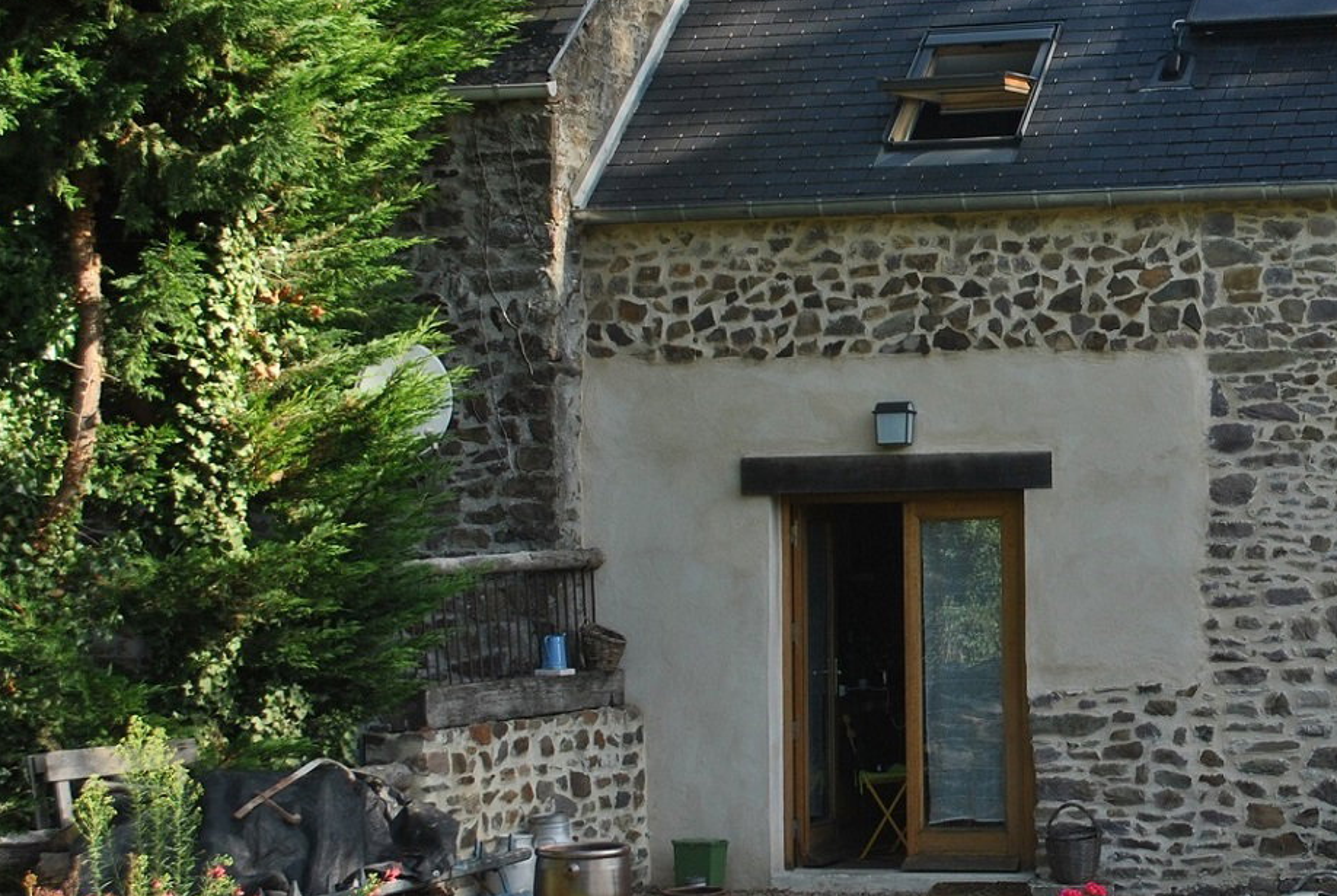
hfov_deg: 21.8
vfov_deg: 15.2
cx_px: 1334
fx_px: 3349
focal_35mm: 90
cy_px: 288
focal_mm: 29
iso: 100
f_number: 6.3
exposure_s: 1/160
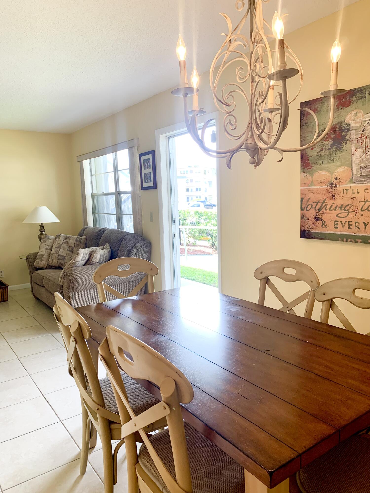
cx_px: 185
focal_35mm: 26
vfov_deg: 67.3
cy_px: 246
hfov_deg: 53.1
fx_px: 371
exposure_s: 1/120
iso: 50
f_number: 1.8
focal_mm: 4.25
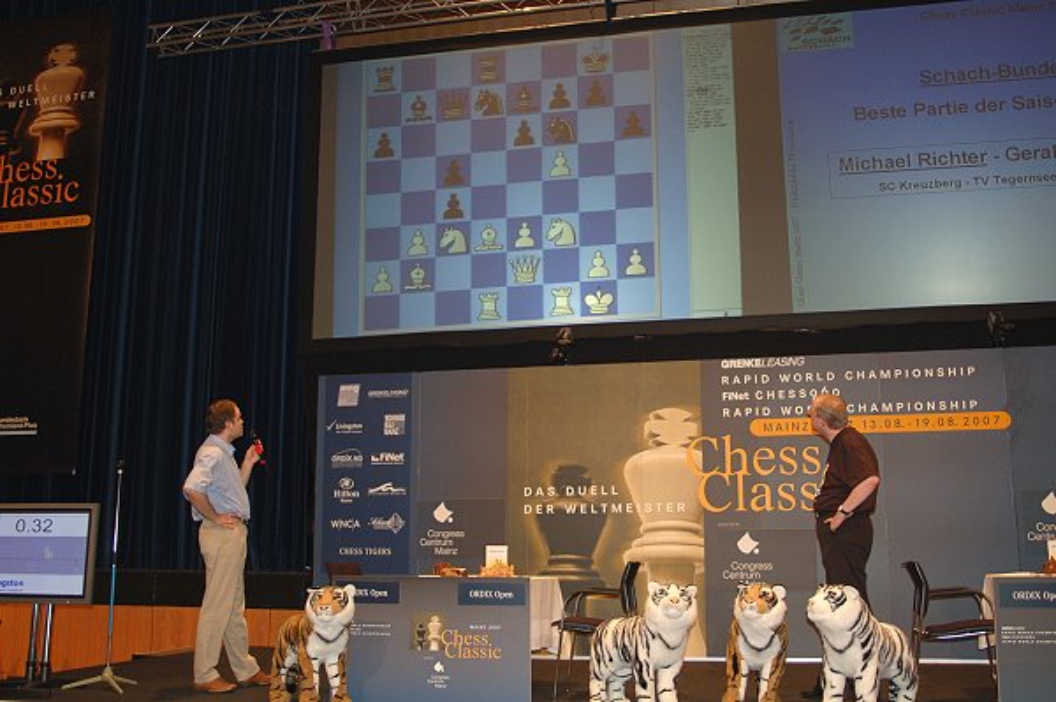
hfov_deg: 51.3
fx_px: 1099
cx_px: 528
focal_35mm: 38
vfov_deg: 35.4
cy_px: 351
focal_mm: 25
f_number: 4
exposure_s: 1/60
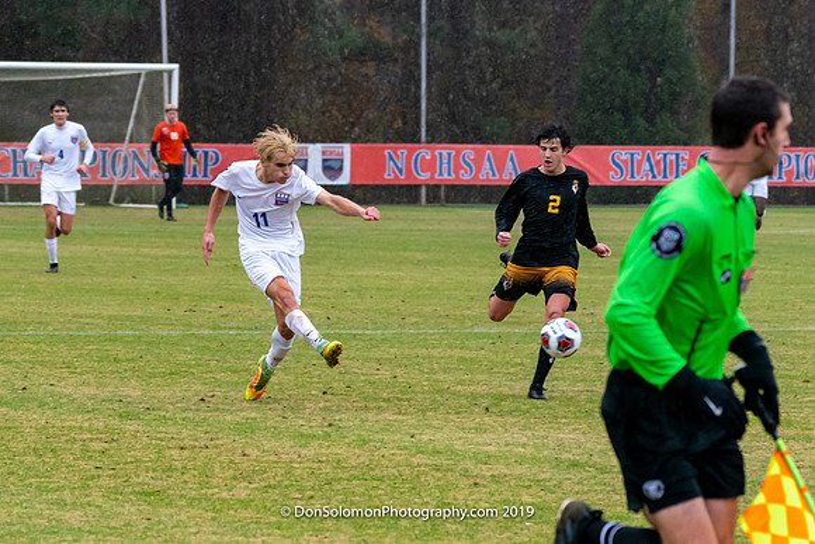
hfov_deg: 7.9
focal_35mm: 260
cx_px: 354
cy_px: 292
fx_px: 5890
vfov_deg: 5.3
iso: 3200
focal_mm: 130
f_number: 5.6
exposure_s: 1/1000
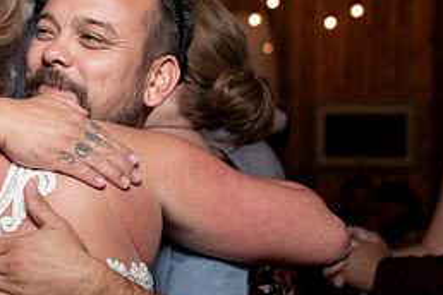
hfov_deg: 14.4
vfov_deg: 9.8
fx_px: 1723
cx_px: -20
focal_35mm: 140
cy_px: 195
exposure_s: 1/200
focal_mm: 55
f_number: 4
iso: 2000
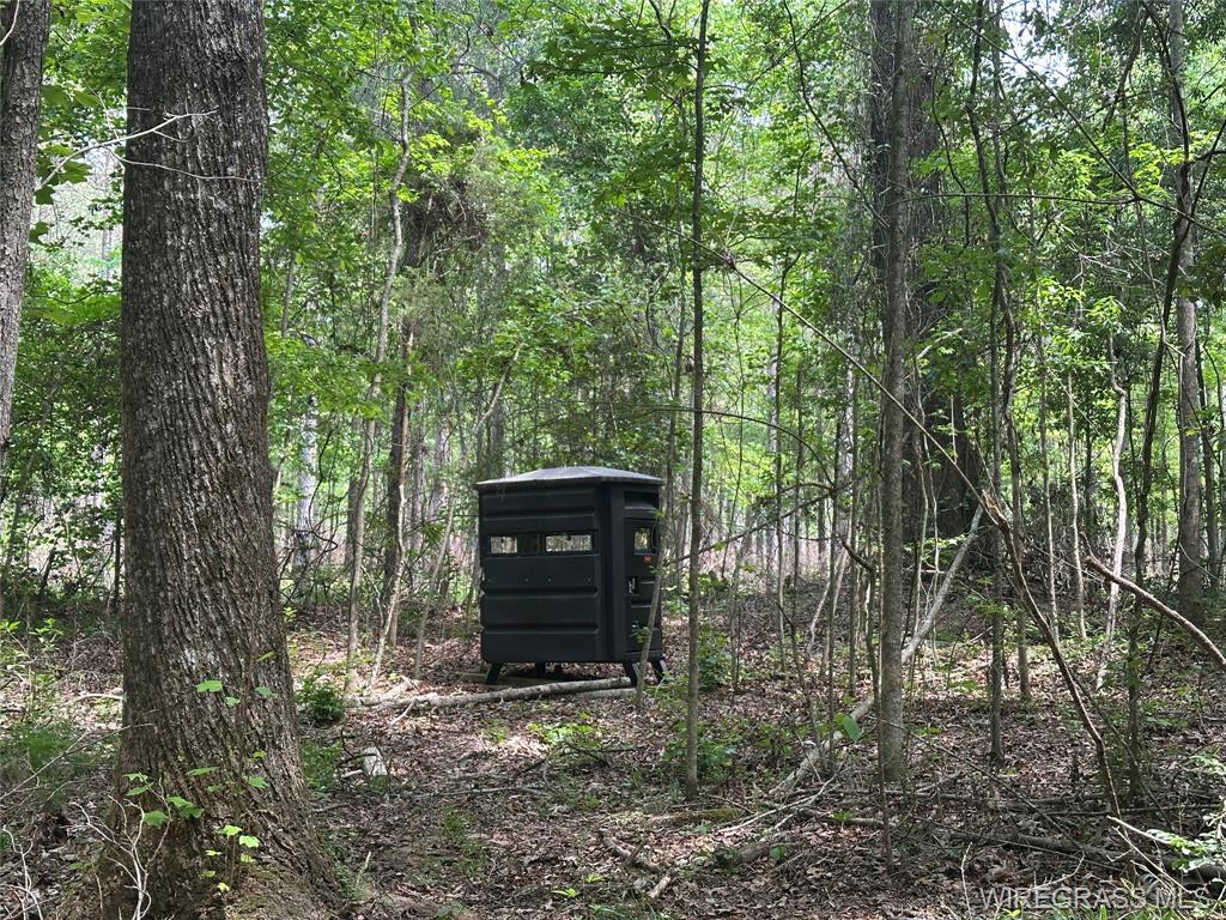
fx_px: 1700
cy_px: 460
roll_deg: -0.9
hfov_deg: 39.7
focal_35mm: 48
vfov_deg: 30.3
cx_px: 613
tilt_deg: +7.2
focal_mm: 6.86
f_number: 1.78
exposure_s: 1/153
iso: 80
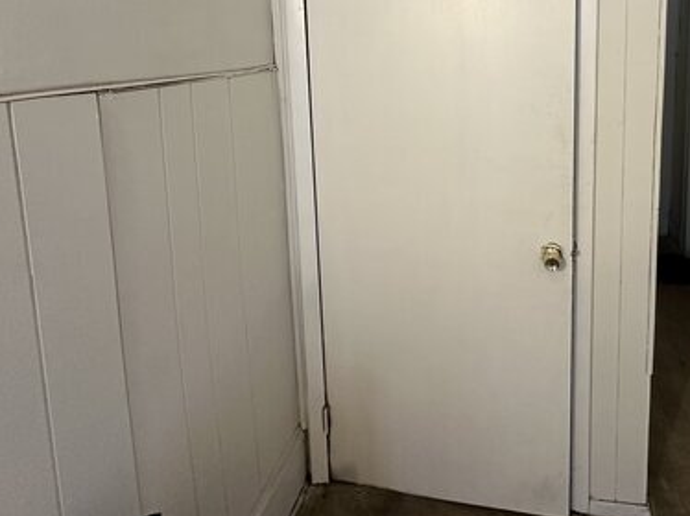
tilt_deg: -7.2
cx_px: 468
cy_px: 92
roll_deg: +0.1
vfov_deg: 50.9
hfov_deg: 67.3
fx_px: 498
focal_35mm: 25
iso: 320
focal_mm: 2.22
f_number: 2.2
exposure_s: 1/60
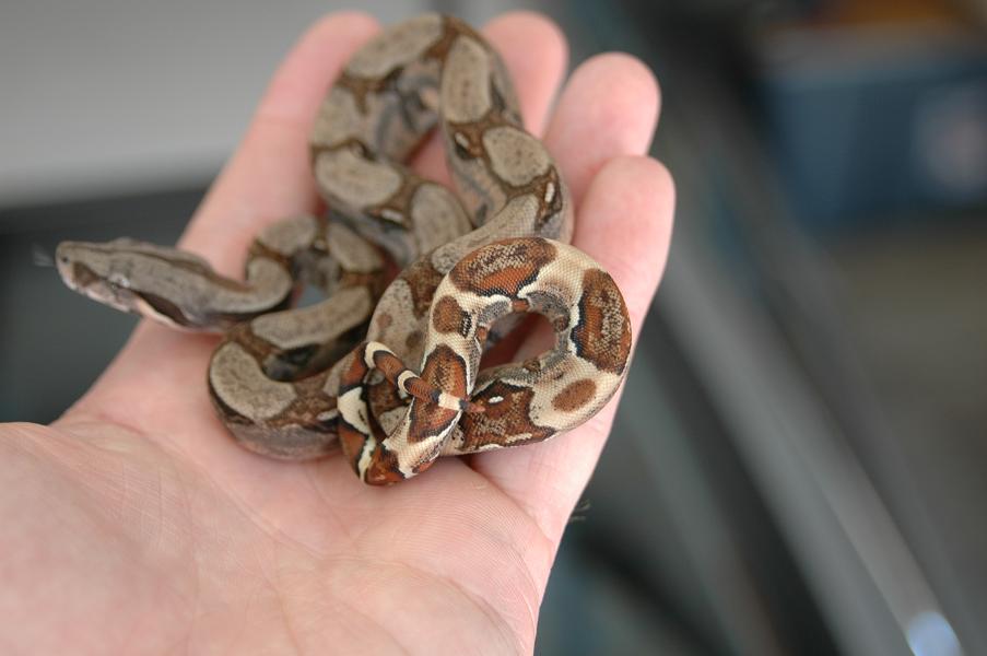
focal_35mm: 75
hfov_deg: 27.0
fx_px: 2054
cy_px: 328
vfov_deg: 18.1
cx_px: 494
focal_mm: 50
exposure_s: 1/50
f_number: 4.2
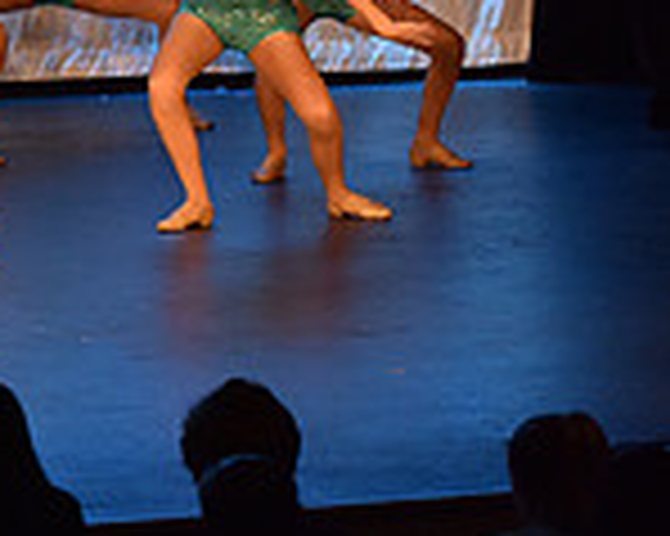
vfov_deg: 4.9
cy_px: -43
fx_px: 6222
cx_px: -630
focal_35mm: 314
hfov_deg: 6.0
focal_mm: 86
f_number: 3.5
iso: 2000
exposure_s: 1/250
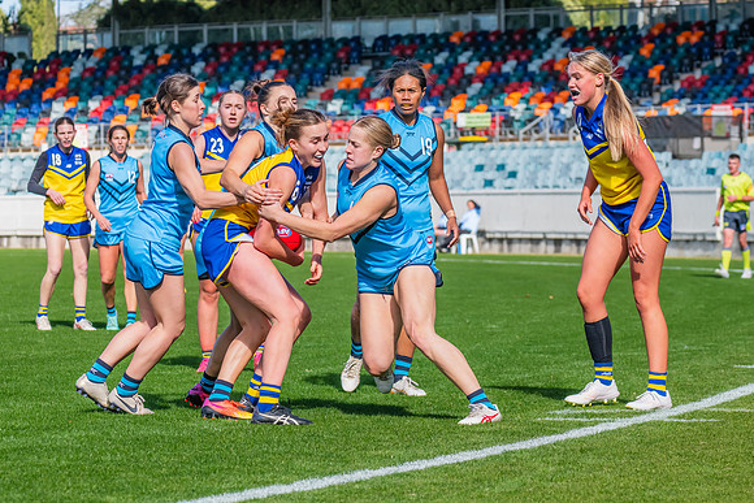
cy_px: 254
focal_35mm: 183
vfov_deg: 7.5
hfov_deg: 11.2
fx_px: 3832
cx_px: 357
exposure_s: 1/1250
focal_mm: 170
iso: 800
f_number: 10
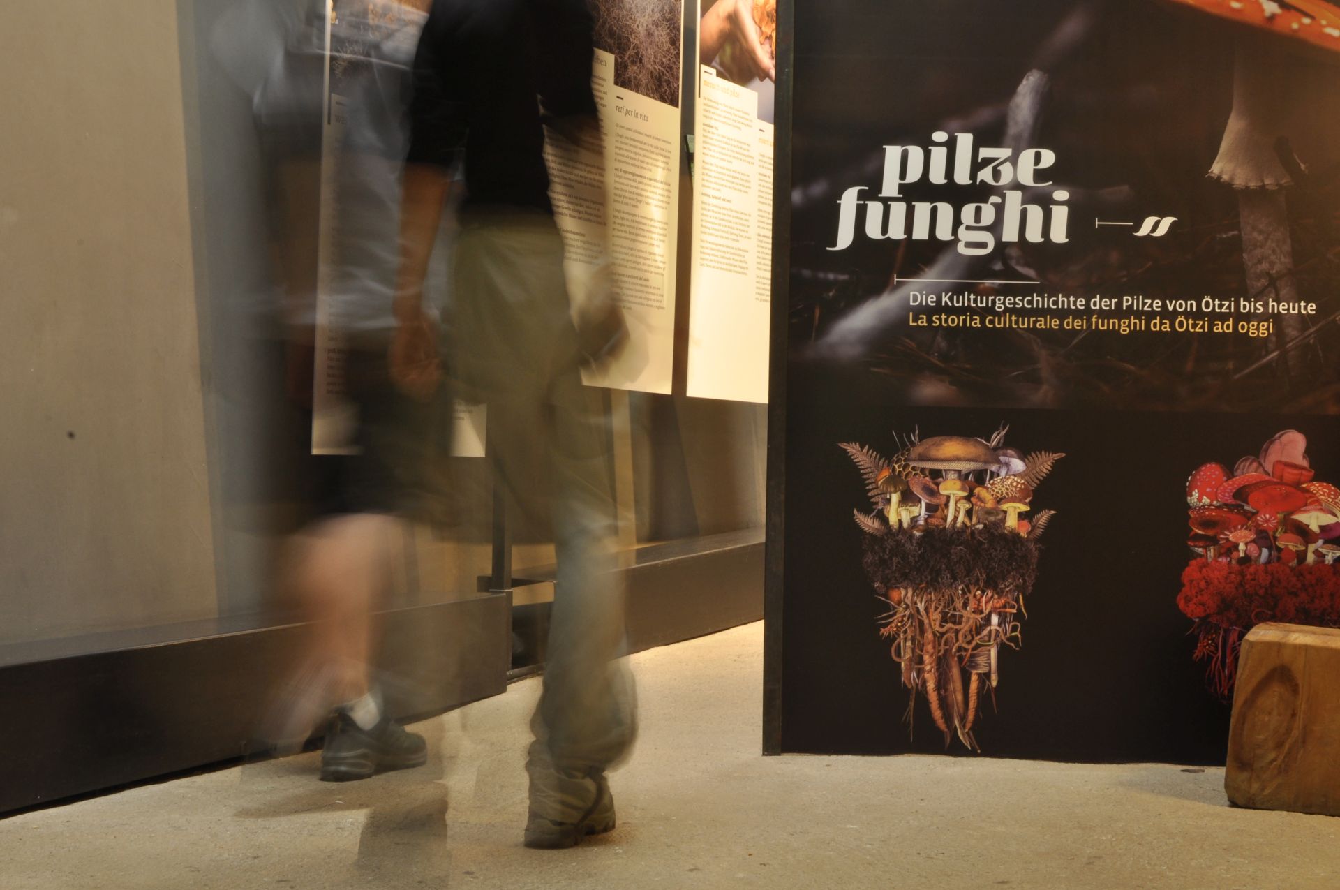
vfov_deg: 25.7
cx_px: 670
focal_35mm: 52
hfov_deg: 37.9
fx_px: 1952
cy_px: 445
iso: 320
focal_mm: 35
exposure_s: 2
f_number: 22
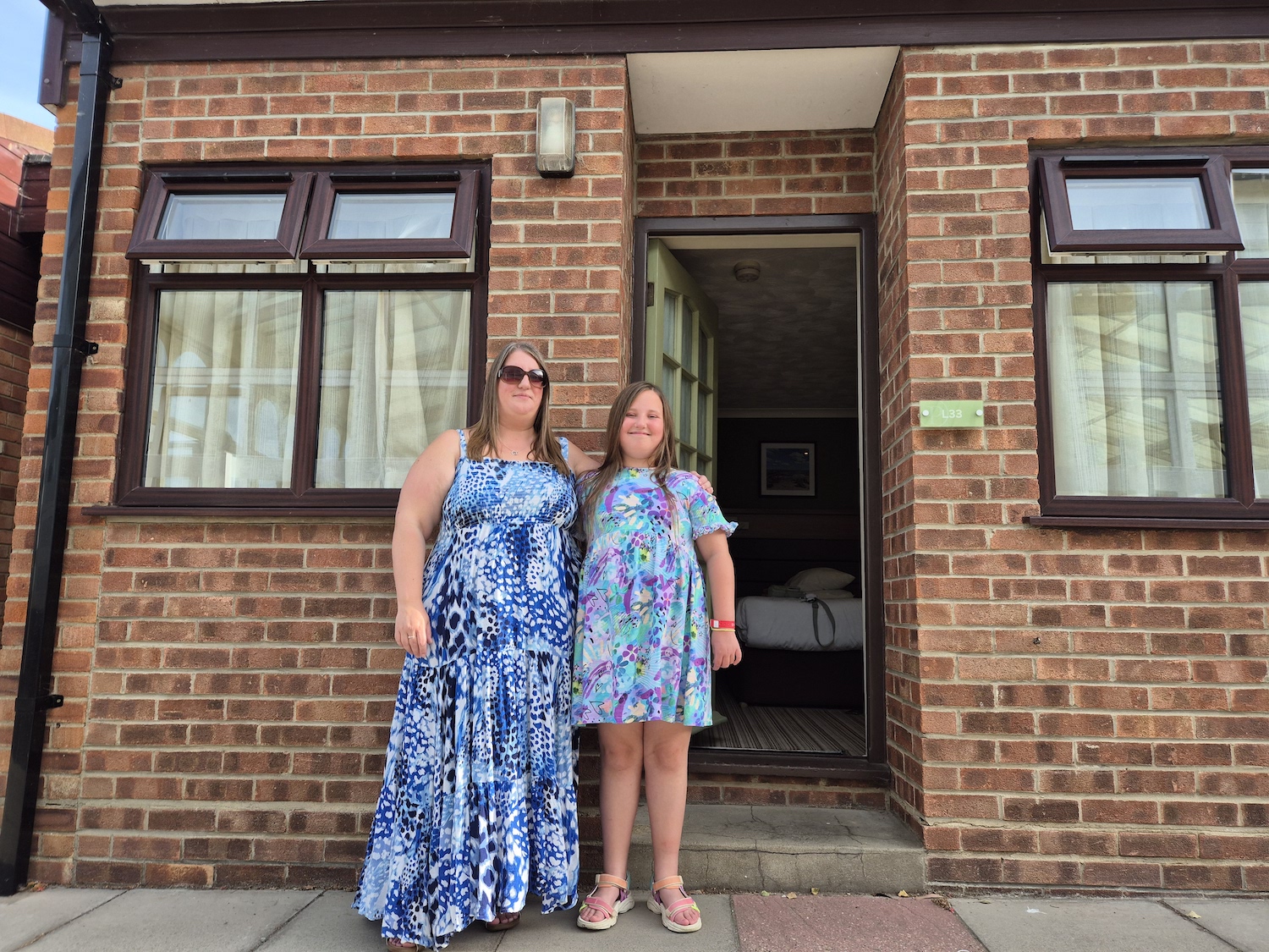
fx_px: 843
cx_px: 634
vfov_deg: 58.9
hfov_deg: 73.9
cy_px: 476
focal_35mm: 23
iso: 25
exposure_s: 1/486
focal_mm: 5.4
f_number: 1.8
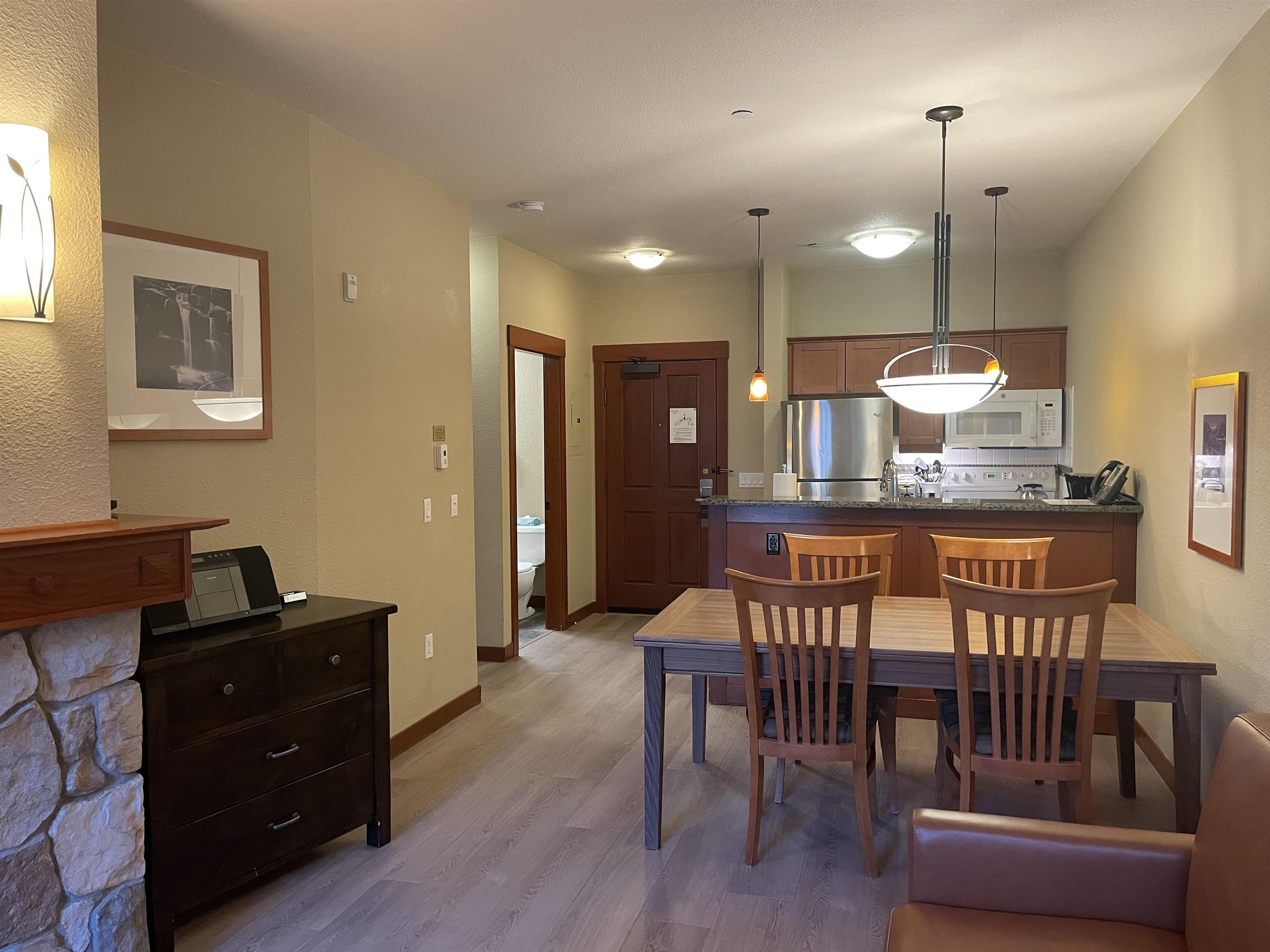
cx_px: 635
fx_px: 954
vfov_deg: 53.1
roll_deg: +1.2
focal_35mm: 26
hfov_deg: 67.3
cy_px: 476
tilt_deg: -2.7
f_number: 1.6
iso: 250
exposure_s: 1/60
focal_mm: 4.2
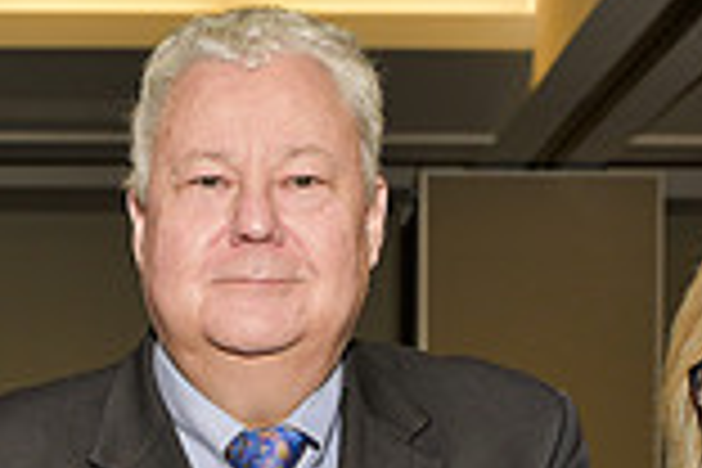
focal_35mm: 130
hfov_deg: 15.7
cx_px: 256
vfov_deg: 10.0
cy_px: 808
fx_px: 2535
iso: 200
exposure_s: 1/60
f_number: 5
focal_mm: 35
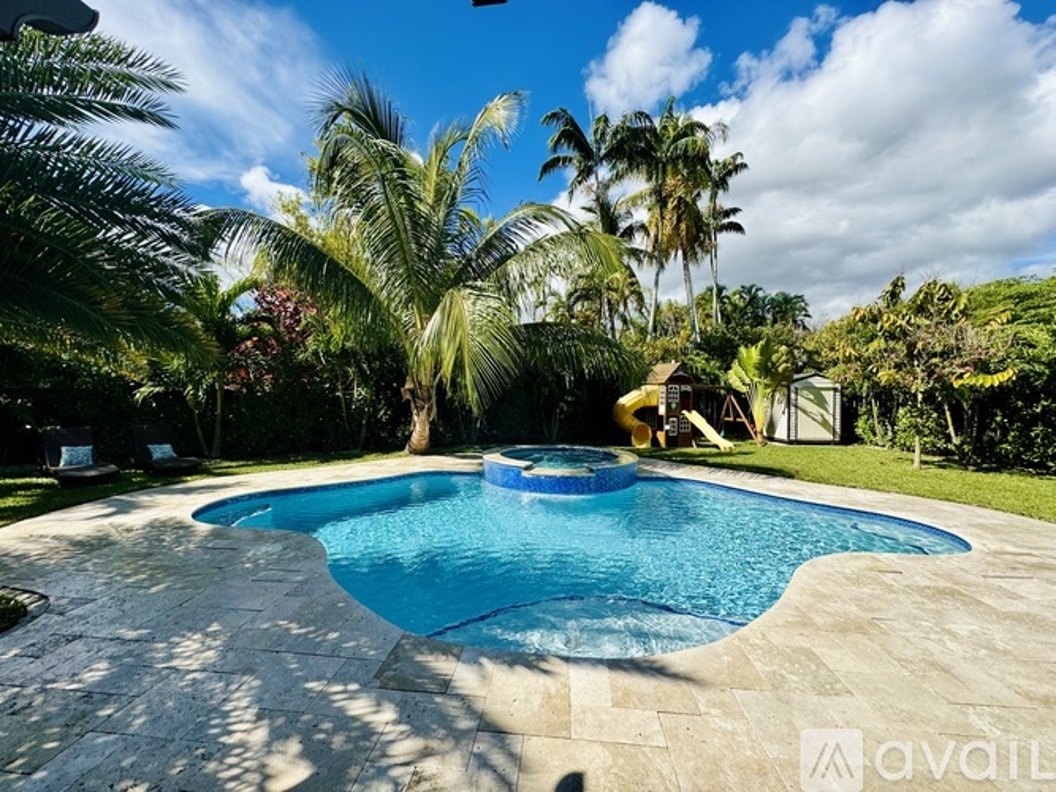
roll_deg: -0.6
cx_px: 528
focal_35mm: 14
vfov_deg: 85.7
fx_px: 427
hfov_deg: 102.1
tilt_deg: -0.4
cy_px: 396
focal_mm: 2.22
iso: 50
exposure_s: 1/1370
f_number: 2.2
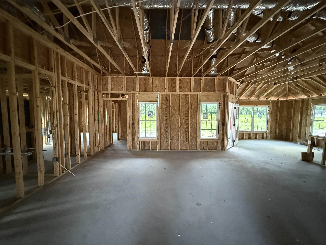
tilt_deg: -3.3
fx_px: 132
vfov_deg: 85.7
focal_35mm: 14
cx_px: 163
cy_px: 122
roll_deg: -0.3
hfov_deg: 102.1
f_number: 2.2
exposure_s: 1/60
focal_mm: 2.22
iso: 1250
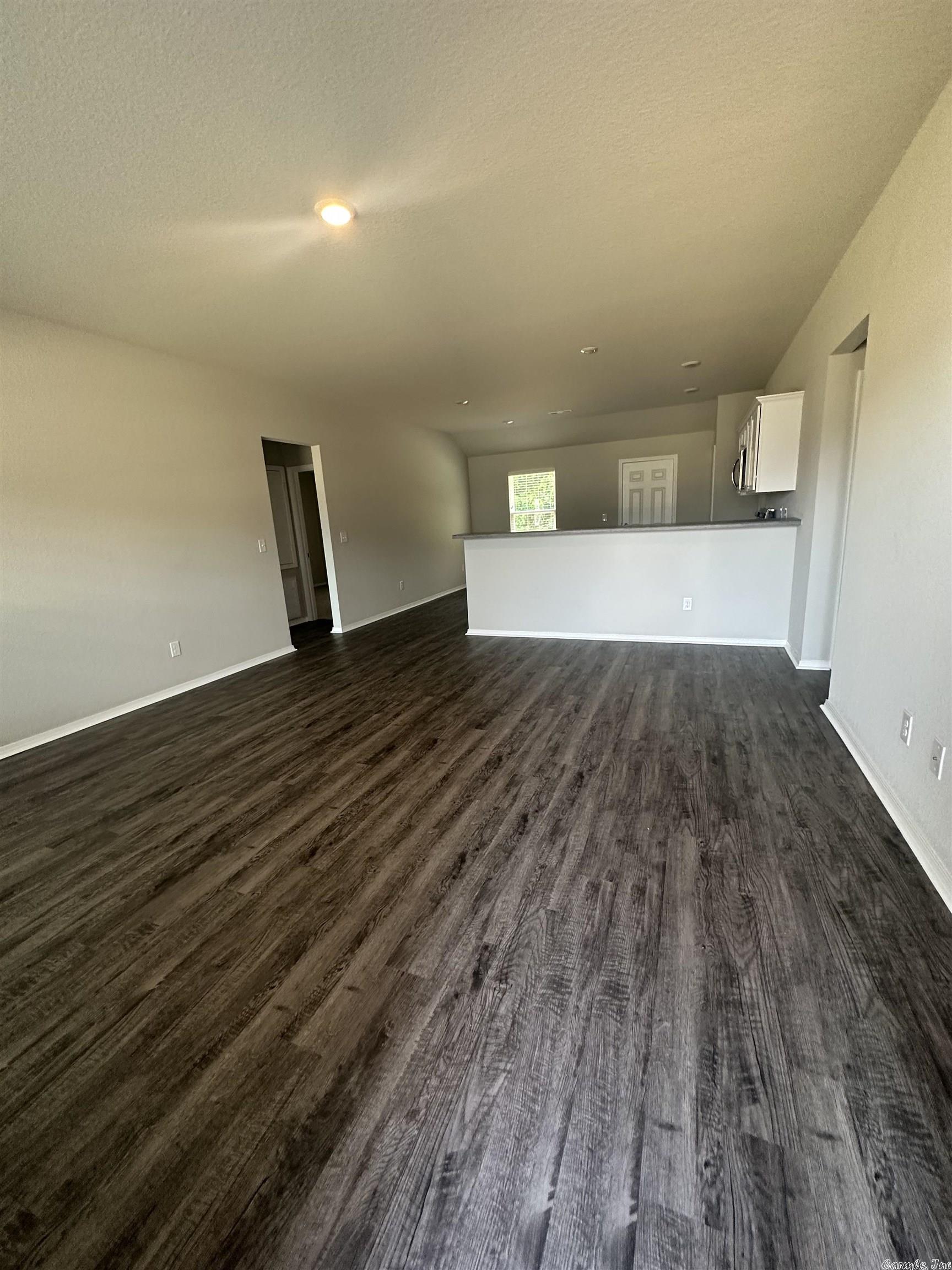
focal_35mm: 14
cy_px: 635
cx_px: 476
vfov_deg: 102.1
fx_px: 513
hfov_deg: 85.7
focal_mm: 2.22
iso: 250
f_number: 2.2
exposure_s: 1/60
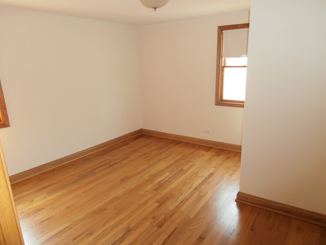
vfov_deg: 56.8
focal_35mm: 24
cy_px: 122
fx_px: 226
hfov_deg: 71.6
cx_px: 163
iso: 200
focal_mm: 4.2
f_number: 3
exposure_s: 1/30
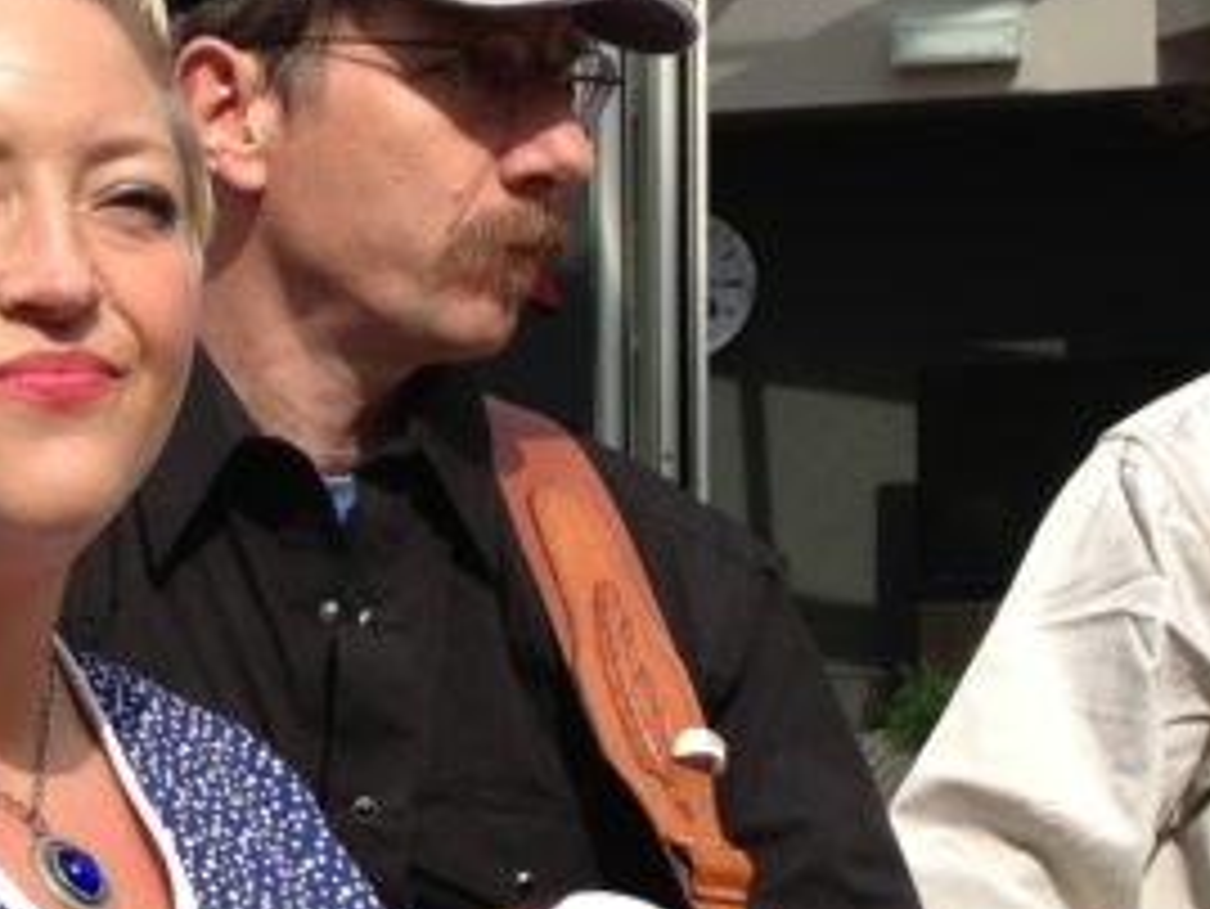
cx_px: 63
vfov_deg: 11.1
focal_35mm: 133
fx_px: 4651
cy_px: 832
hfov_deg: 14.6
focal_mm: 4.28
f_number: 2.4
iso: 50
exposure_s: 1/1346
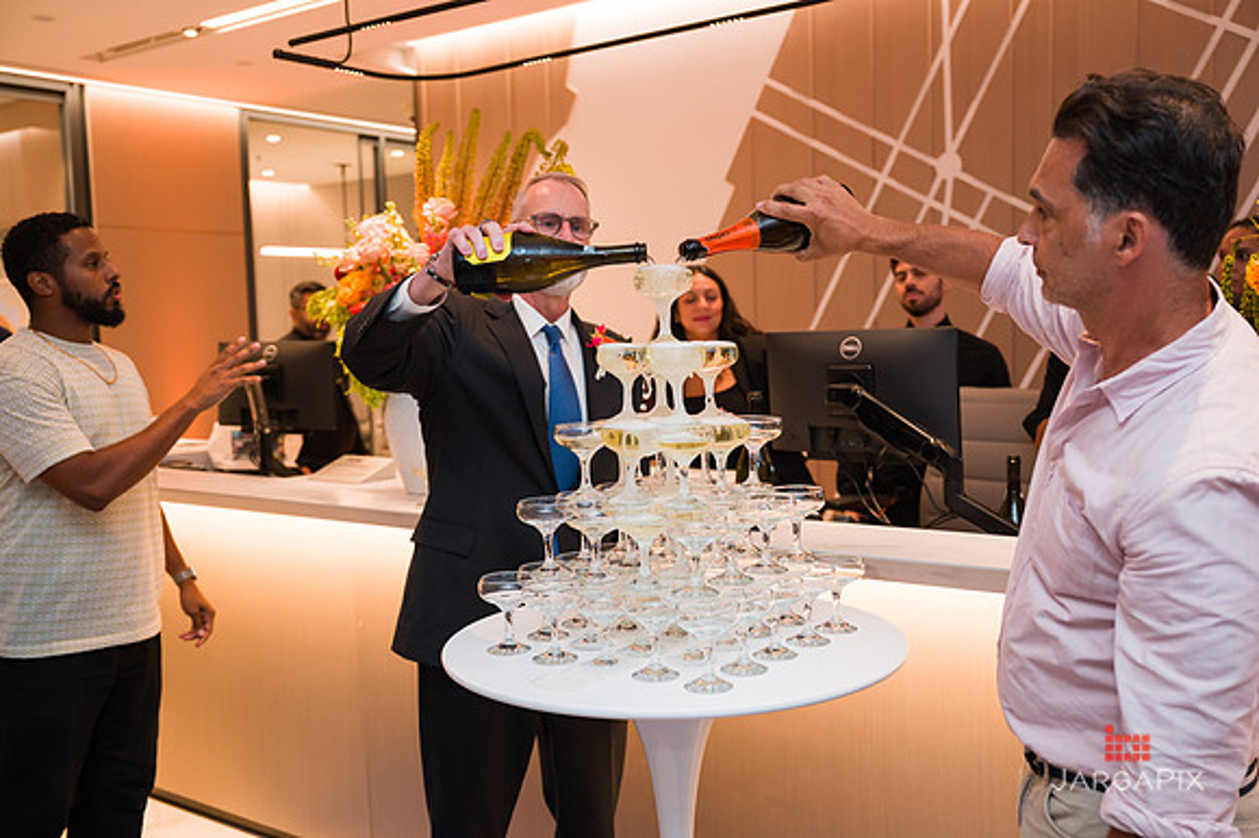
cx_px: 630
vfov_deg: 37.9
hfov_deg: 54.5
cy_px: 419
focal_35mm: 35
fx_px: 1222
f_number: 3.2
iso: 800
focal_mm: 34.5
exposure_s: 1/160
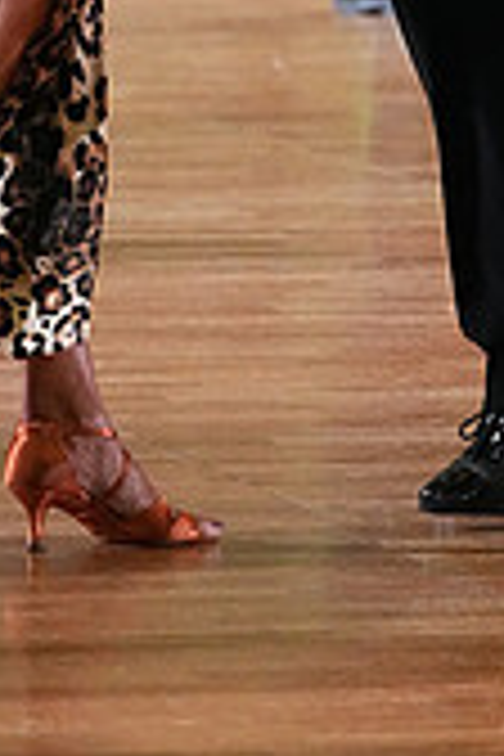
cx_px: 209
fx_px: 9365
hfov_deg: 3.1
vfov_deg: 4.6
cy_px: -369
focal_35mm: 446
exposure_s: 1/400
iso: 8000
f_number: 4.5
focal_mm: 129
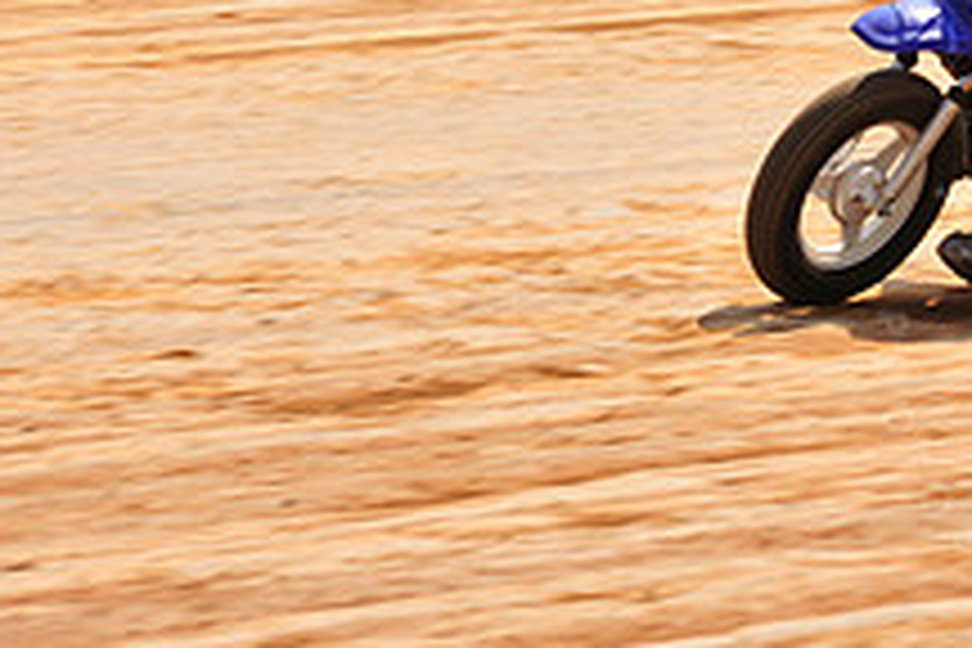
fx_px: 14498
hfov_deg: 3.8
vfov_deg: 2.6
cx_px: 1143
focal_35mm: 537
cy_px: -63
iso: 200
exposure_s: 1/400
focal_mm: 200
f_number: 9
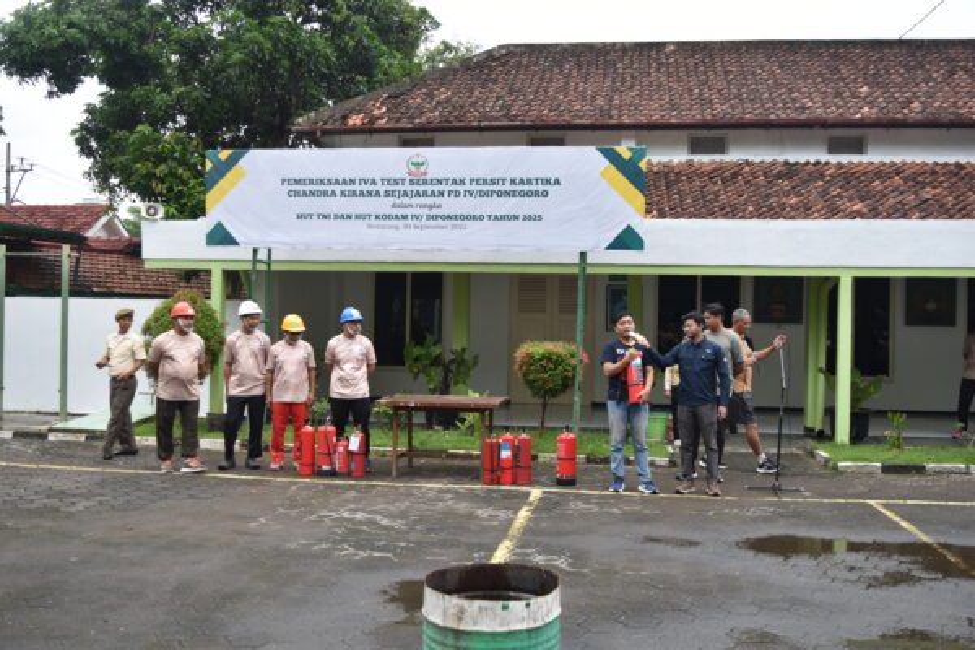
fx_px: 934
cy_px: 325
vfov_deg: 38.4
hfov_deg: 55.1
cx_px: 488
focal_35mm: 34
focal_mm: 23
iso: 125
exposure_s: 1/160
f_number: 4.5
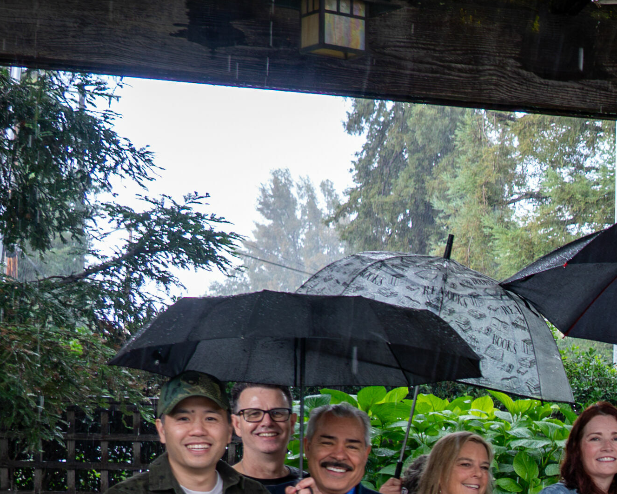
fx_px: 1699
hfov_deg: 18.3
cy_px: 542
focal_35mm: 93
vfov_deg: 16.1
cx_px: 931
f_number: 5
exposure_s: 1/100
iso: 640
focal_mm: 31
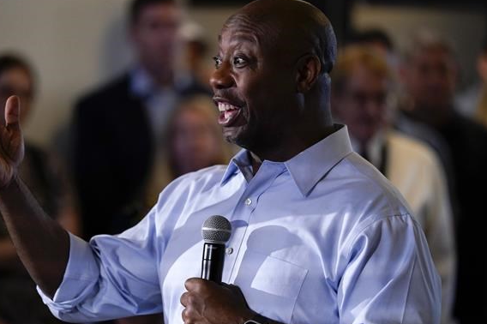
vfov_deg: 6.0
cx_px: 213
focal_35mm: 229
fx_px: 3096
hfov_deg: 9.0
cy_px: 159
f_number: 2.8
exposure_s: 1/500
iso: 2500
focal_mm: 200
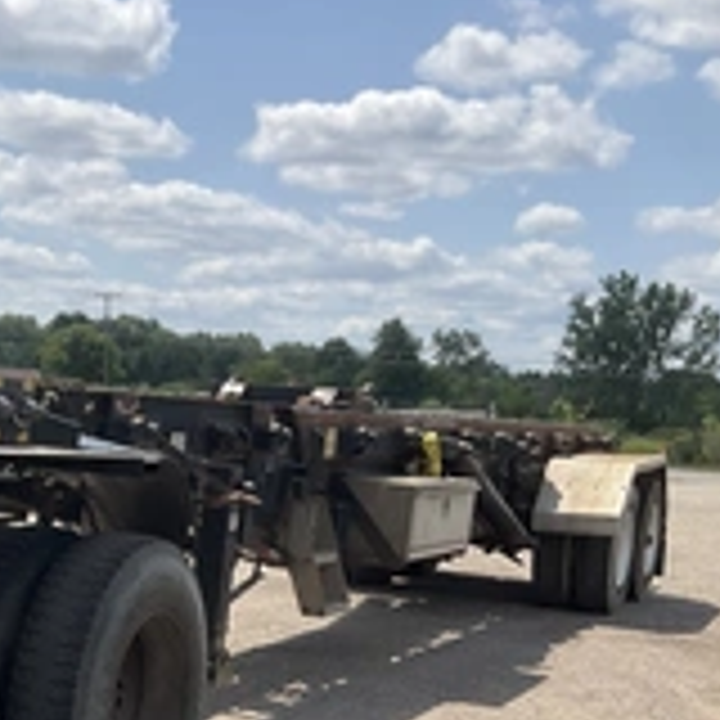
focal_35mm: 64
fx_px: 1506
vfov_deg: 25.9
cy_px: 666
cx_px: 36
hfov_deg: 25.8
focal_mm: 3
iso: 25
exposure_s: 1/1912
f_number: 1.8
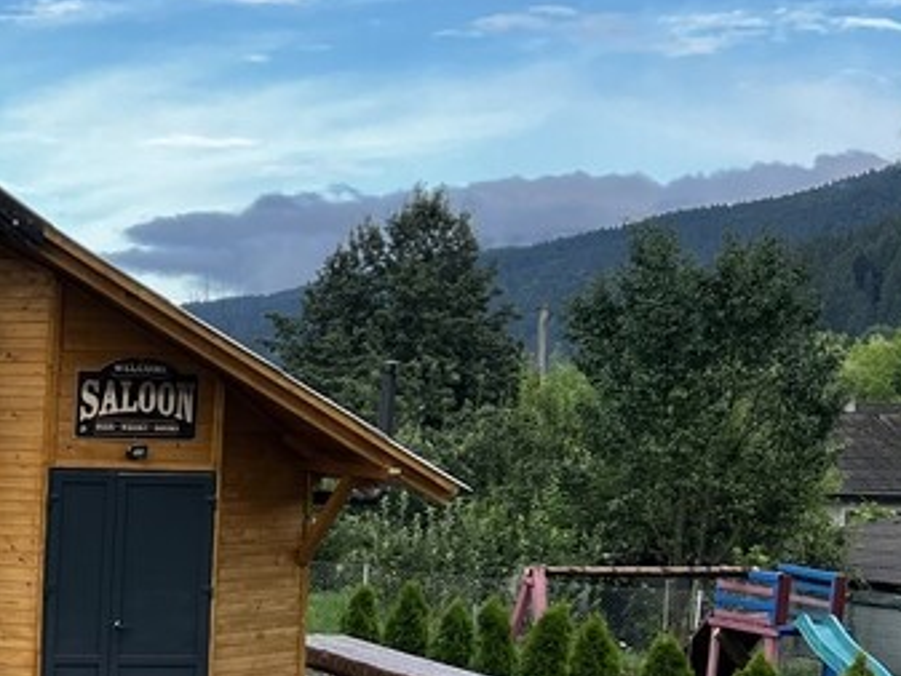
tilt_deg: -4.2
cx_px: -219
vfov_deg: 18.5
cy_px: 566
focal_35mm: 79
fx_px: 2057
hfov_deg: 22.5
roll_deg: -0.6
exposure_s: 1/1196
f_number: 1.5
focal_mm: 5.7
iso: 50
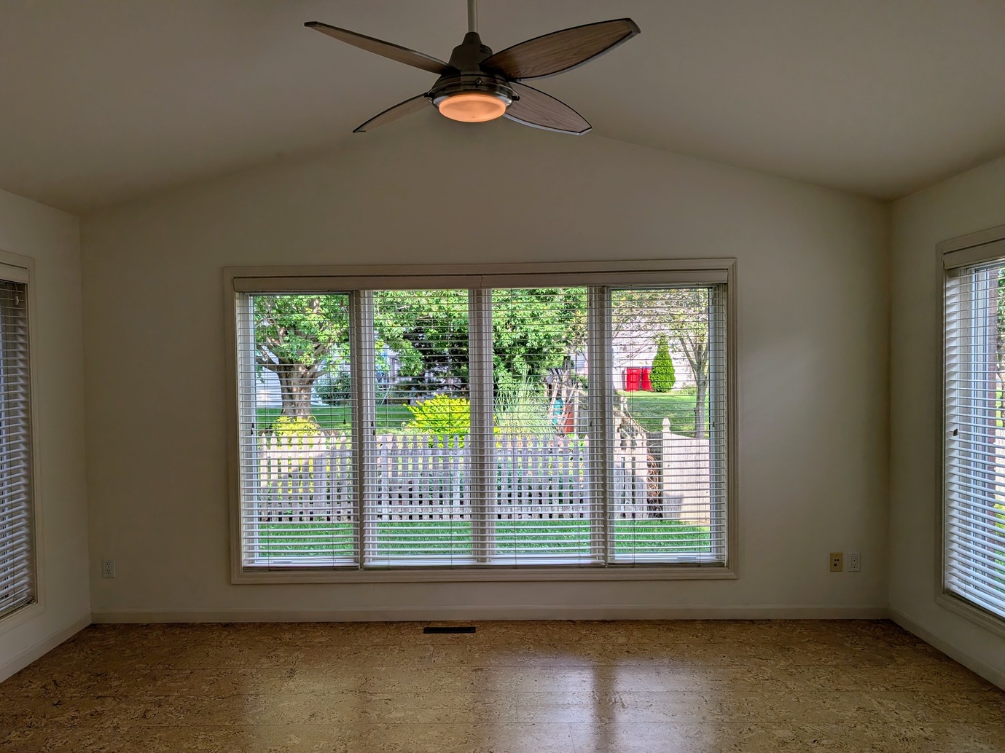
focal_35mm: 25
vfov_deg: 54.9
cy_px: 393
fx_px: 726
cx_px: 484
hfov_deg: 69.4
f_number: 1.68
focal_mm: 6.9
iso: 23
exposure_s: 1/1558
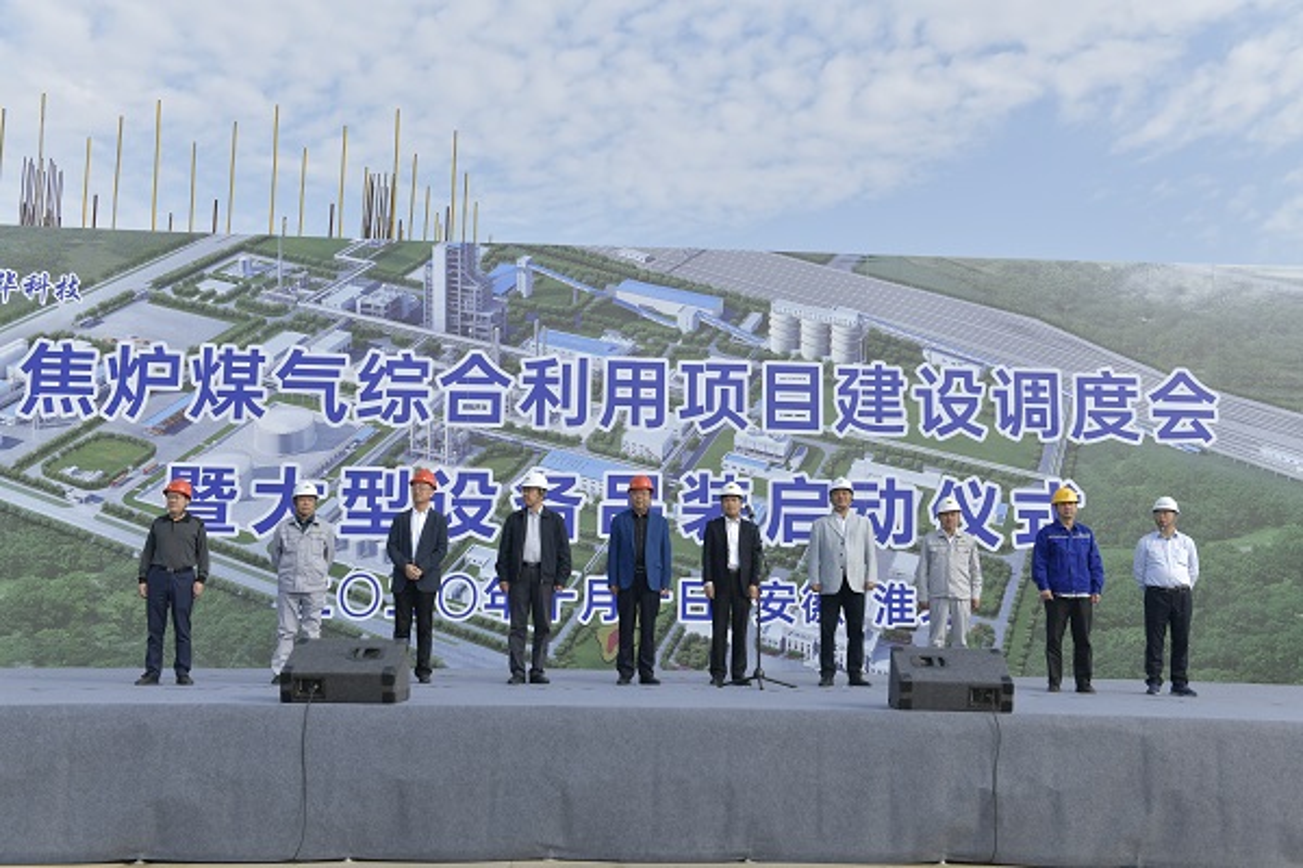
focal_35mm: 40
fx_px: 1448
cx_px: 652
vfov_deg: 33.4
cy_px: 434
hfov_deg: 48.5
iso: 200
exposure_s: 1/500
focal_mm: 40
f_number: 6.3
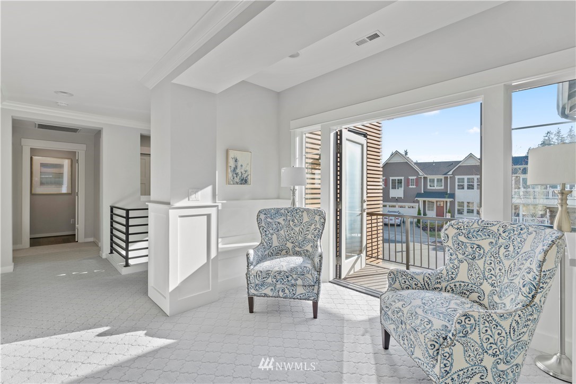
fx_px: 256
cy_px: 192
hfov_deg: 96.7
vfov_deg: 73.7
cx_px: 288
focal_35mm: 16
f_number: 8
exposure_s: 1/8
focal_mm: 16
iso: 100
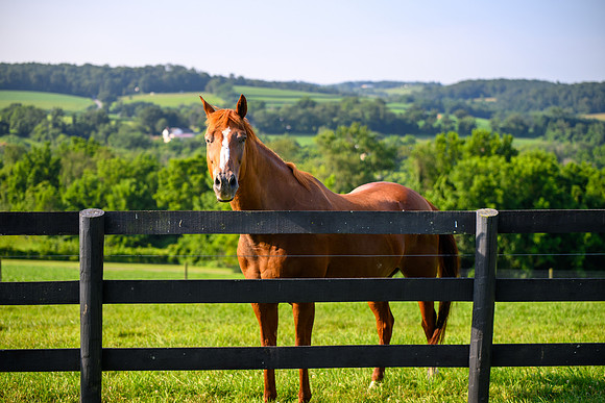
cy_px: 202
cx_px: 302
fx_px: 1177
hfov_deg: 28.8
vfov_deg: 19.5
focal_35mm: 70
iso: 100
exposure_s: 1/800
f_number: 2.8
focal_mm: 70
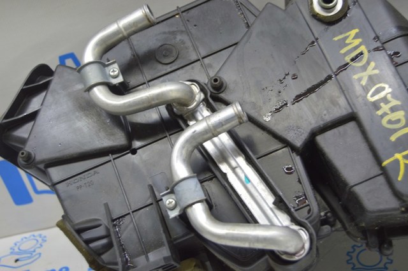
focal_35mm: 57
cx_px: 204
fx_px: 645
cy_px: 136
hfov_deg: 35.1
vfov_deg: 23.7
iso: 400
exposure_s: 1/20
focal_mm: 38
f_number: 5.6
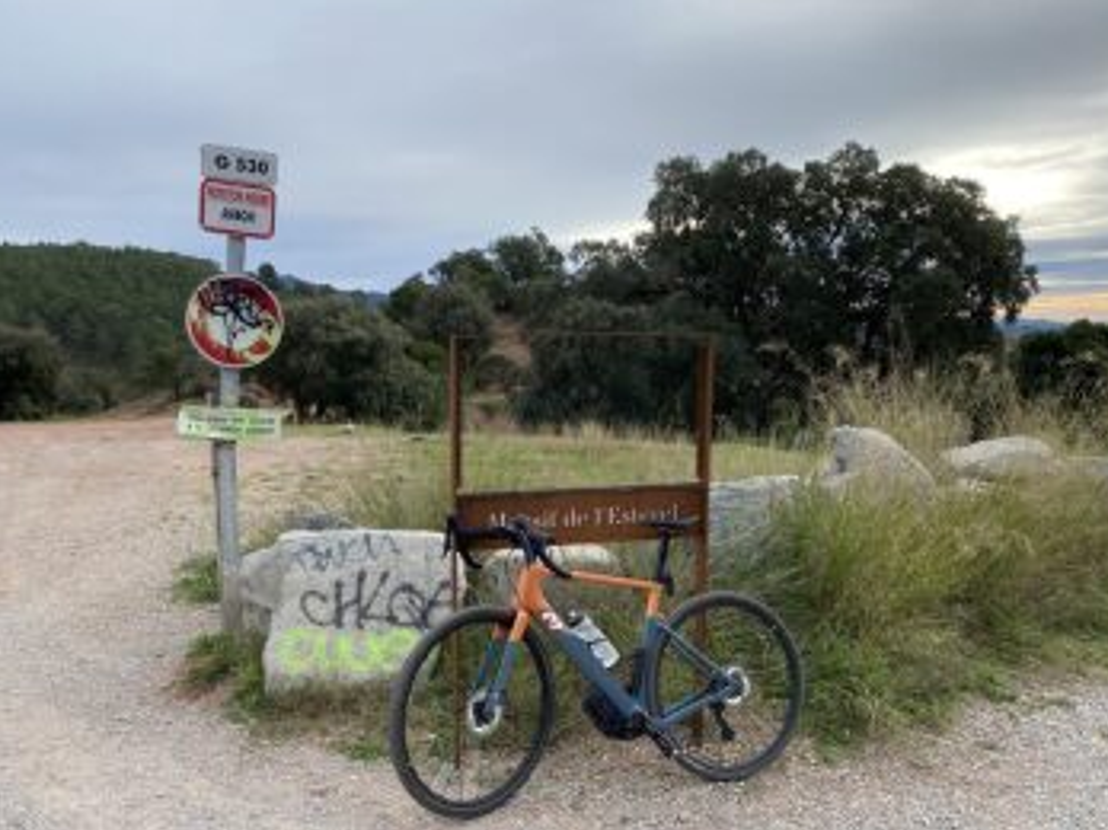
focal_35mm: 30
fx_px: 960
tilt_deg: -9.6
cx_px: 556
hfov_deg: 60.0
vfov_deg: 46.7
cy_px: 444
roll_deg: +0.2
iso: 32
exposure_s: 1/1206
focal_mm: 4.25
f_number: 1.8
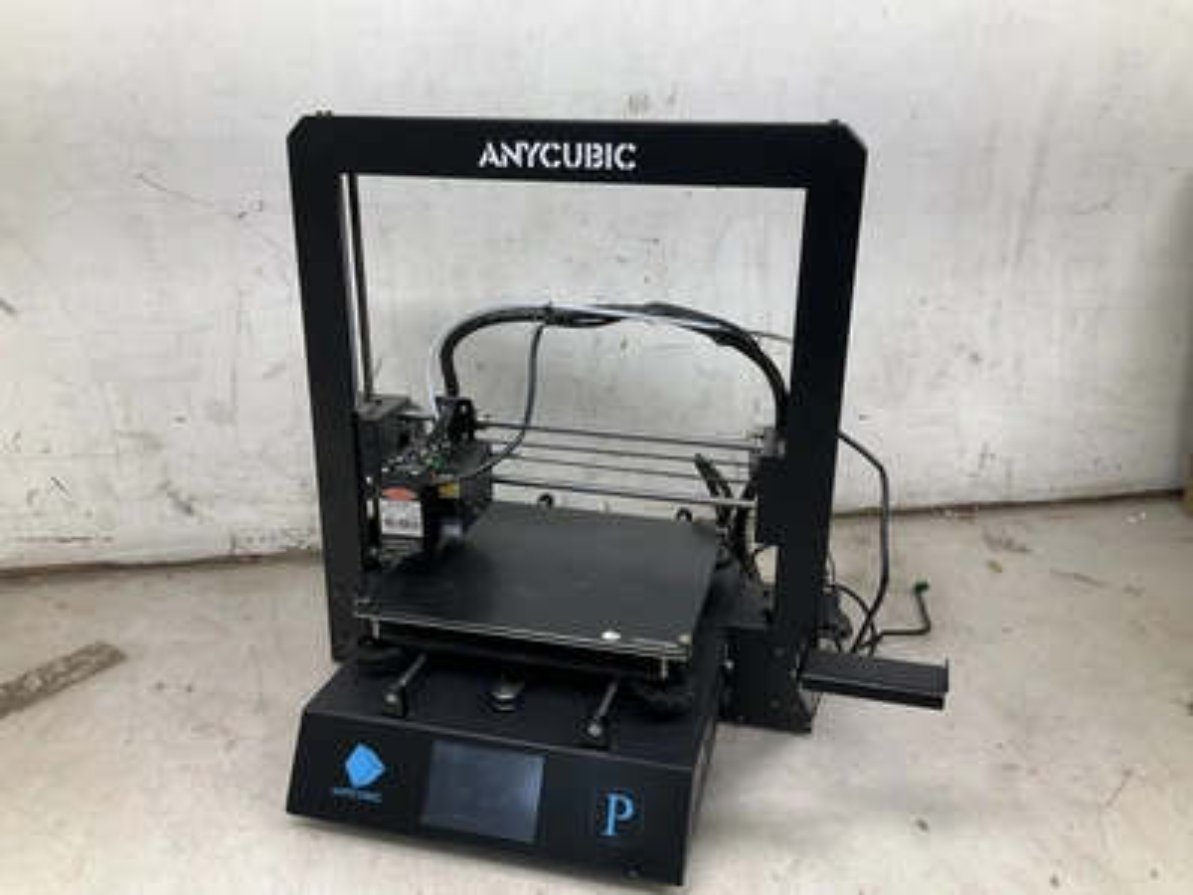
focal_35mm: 29
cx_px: 596
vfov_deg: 48.2
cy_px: 448
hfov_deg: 61.7
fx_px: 999
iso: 50
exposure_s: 1/120
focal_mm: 3
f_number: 1.8
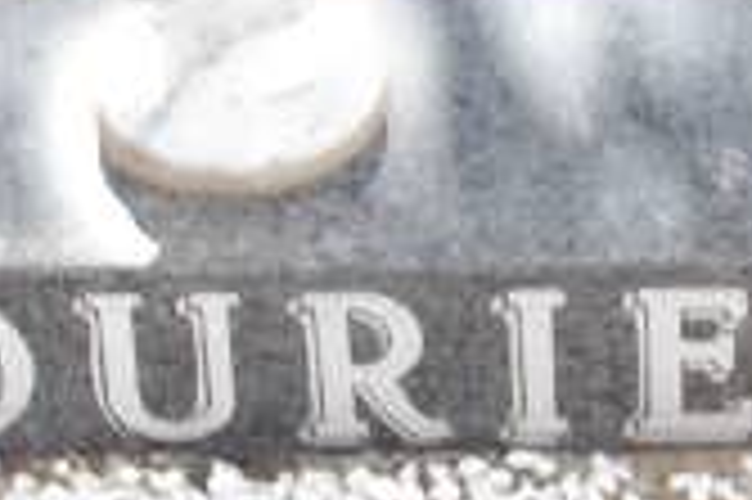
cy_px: 70
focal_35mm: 215
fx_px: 4487
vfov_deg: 6.4
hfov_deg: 9.6
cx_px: 423
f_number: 11
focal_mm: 20
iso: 800
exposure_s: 1/125
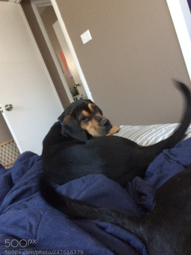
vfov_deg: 58.3
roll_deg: +25.9
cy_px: 129
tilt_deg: -9.4
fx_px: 228
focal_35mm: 31
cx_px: 96
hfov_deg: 45.4
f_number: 2.2
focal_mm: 4.15
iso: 320
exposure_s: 1/15
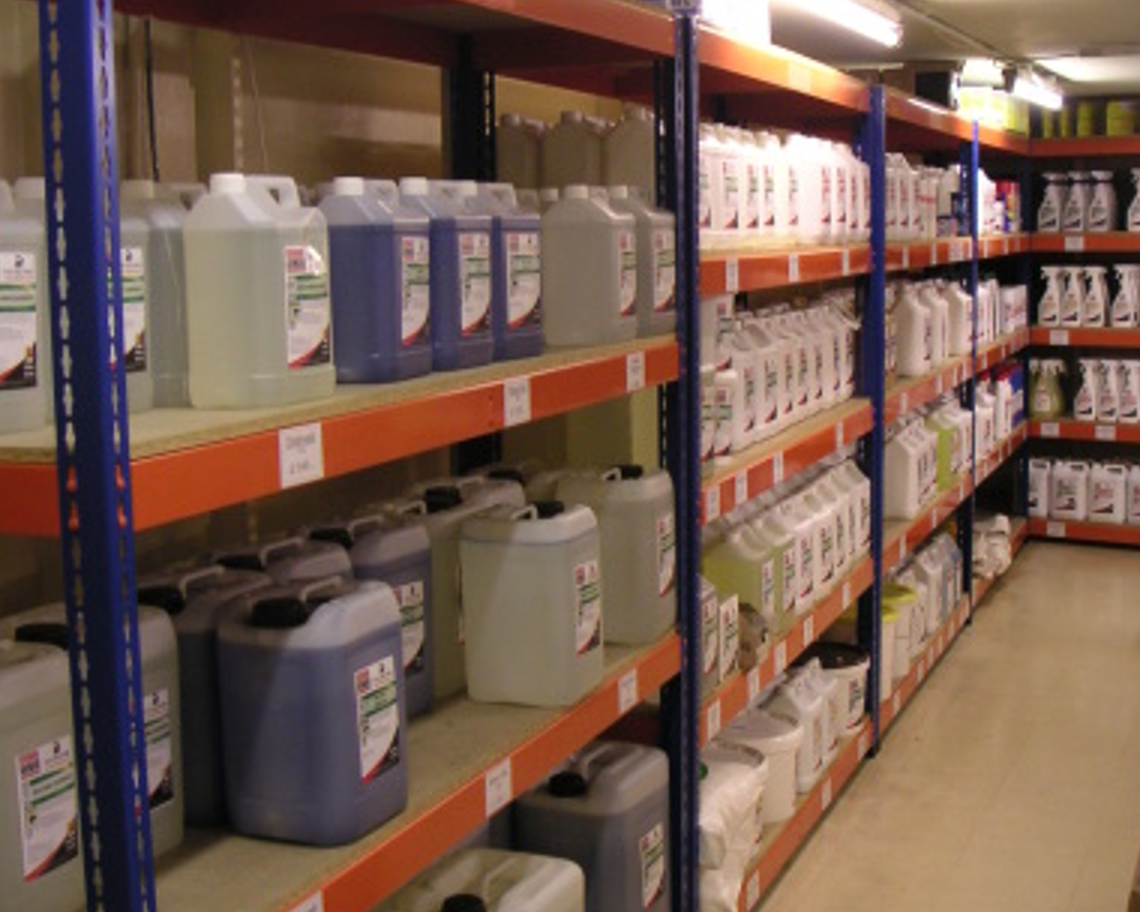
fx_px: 1687
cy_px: 453
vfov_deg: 30.3
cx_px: 570
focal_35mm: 50
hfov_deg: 37.3
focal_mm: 6
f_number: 2.8
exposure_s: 1/10
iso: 100
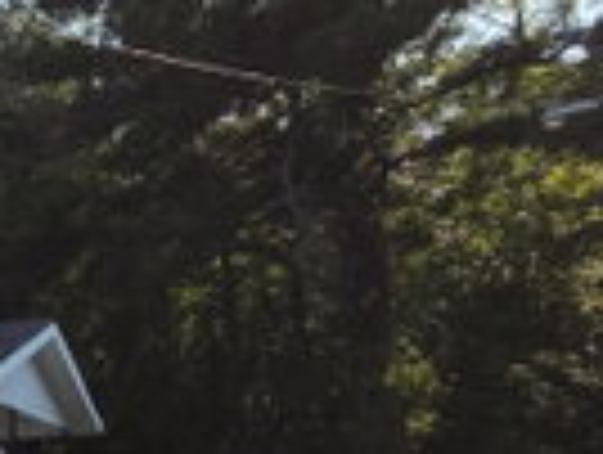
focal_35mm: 62
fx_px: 1082
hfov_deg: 18.2
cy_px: 539
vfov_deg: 22.0
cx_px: -650
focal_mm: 2.2
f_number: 2.2
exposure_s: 1/5034
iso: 100
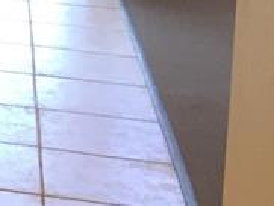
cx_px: -437
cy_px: -182
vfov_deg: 8.7
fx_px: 1299
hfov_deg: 10.1
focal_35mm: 164
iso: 64
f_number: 2.2
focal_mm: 4.15
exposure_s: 1/30
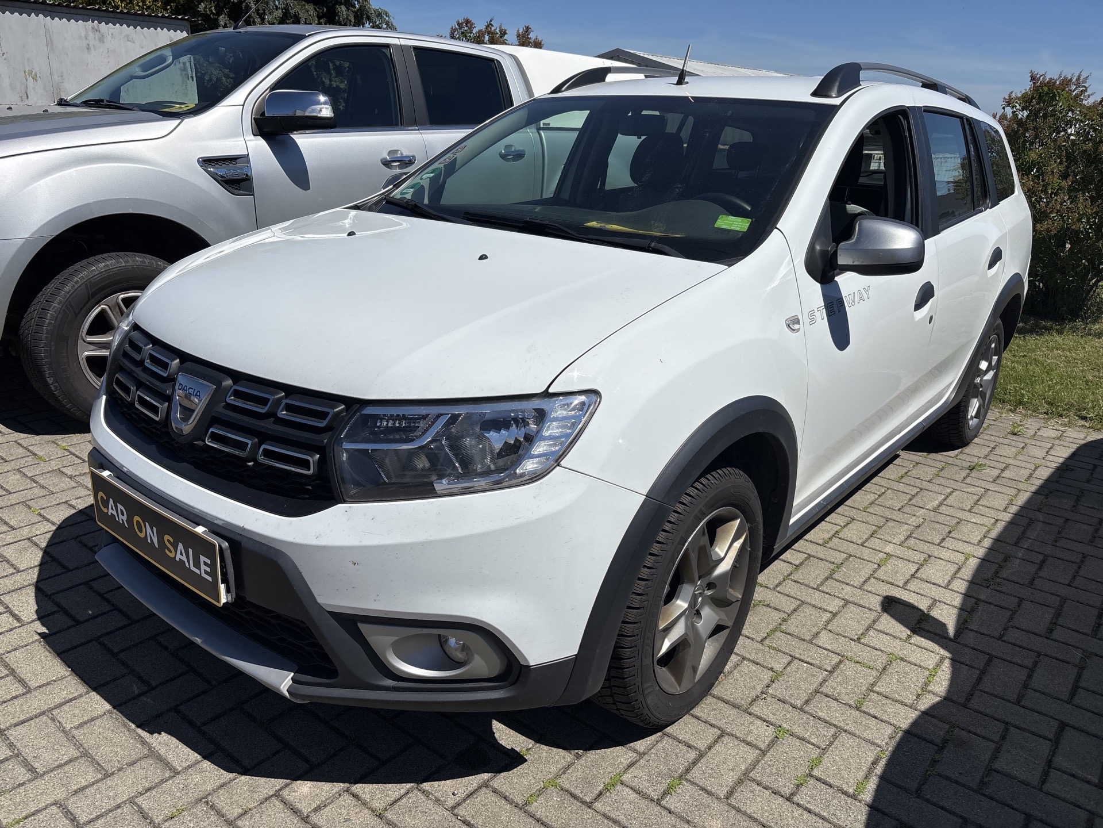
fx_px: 828
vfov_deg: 53.1
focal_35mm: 26
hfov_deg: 67.3
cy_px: 414
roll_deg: -0.4
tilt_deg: -18.8
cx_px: 552
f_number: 1.6
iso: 50
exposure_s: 1/8333
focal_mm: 5.96
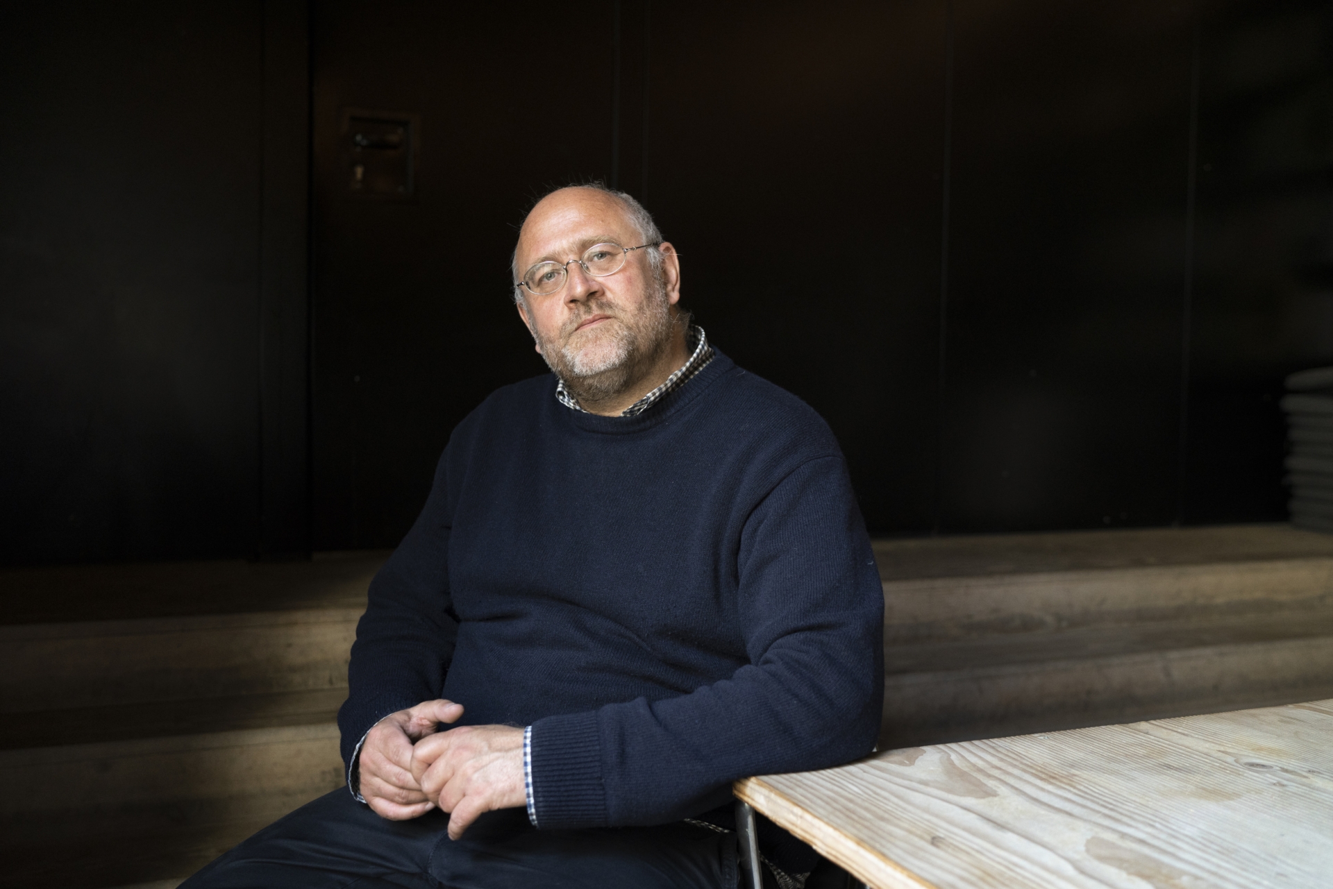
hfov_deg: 54.4
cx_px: 666
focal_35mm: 35
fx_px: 1296
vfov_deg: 37.9
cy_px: 444
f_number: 2.8
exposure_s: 1/100
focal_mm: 35
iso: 1600
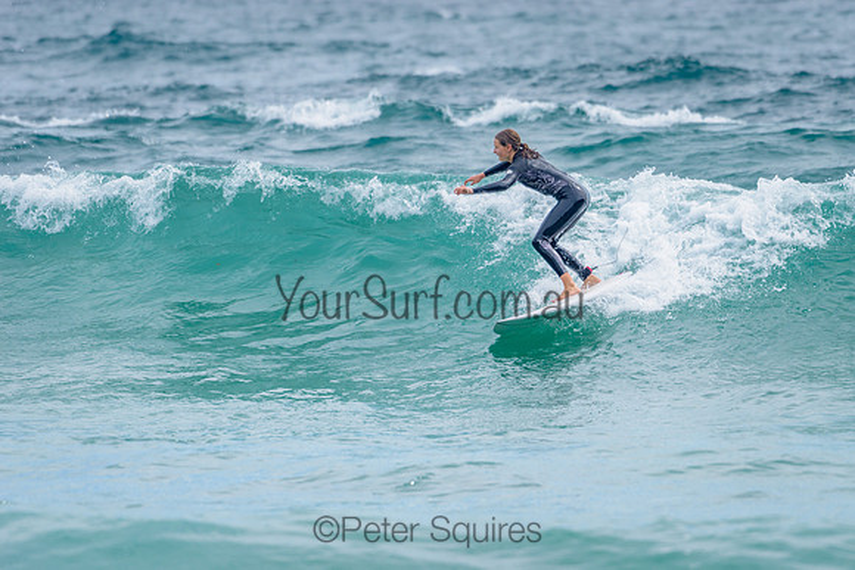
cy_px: 256
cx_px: 524
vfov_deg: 2.9
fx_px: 11350
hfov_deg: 4.3
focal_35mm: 478
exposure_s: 1/2000
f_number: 5.6
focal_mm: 390
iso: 220
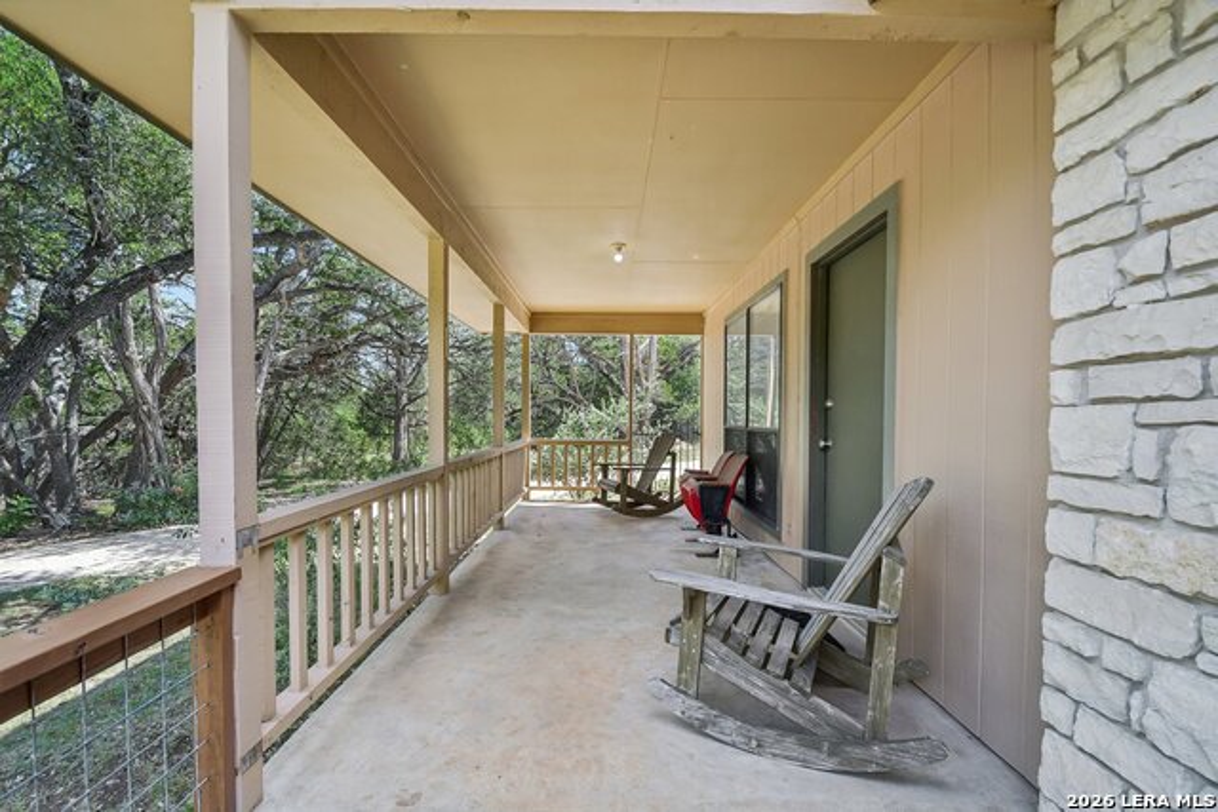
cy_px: 406
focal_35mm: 15
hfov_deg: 100.4
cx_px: 609
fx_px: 508
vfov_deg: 77.4
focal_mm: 10
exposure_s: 1/125
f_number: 8
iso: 400
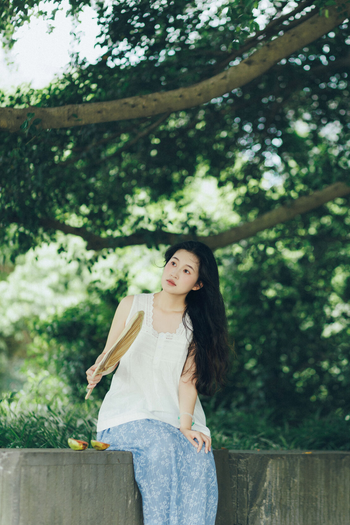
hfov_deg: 14.9
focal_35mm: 92
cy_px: 255
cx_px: 177
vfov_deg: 22.1
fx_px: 1341
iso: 800
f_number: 2
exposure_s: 1/640
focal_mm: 85
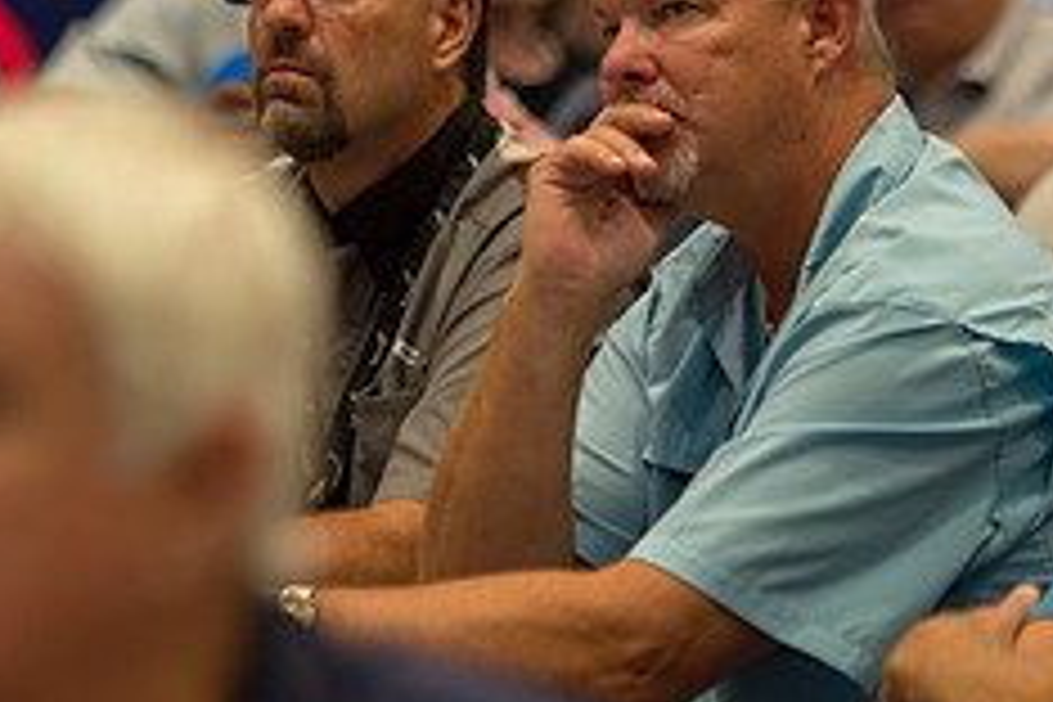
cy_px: 72
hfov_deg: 5.7
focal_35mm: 359
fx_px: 10500
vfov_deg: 3.8
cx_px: 459
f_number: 2.8
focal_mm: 145
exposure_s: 1/160
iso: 1250
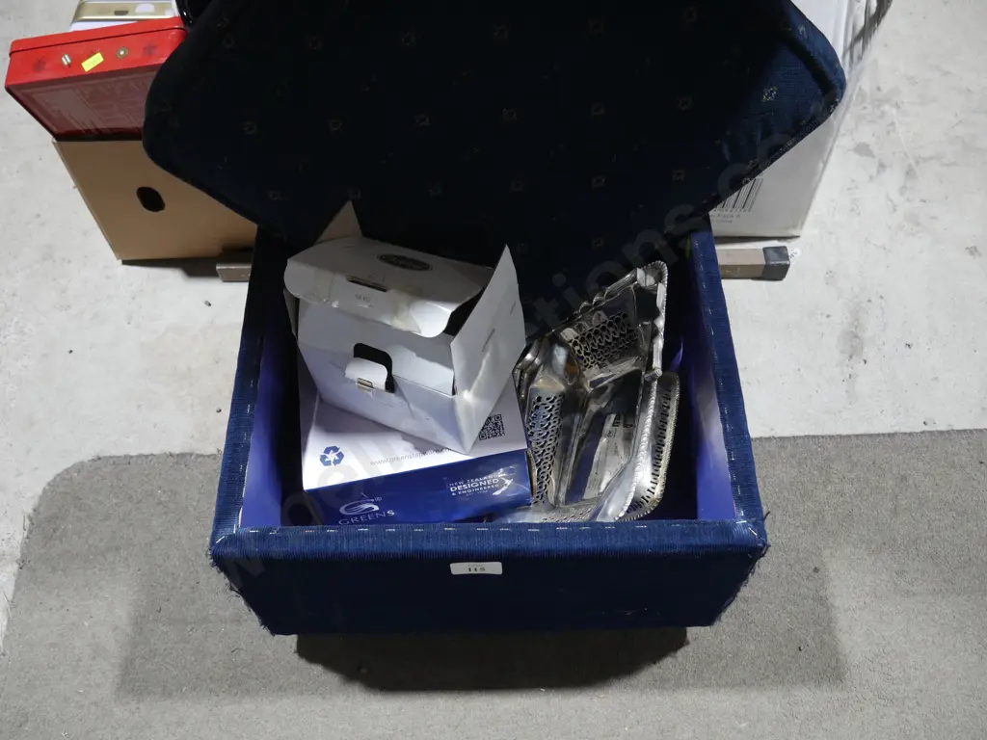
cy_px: 370
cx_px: 494
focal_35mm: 32
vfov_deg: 44.2
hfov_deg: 56.8
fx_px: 912
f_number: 3.6
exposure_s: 1/60
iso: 500
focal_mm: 16
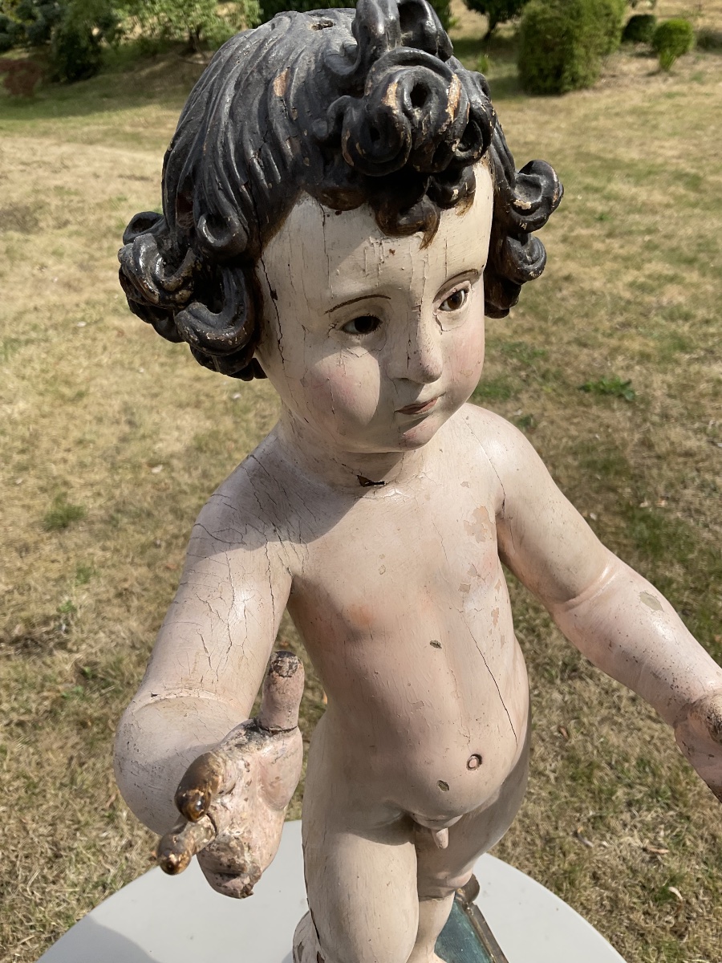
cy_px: 482
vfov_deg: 61.7
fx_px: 806
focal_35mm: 29
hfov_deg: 48.2
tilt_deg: -31.5
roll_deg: +1.4
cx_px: 361
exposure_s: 1/1412
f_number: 1.8
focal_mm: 3
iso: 16
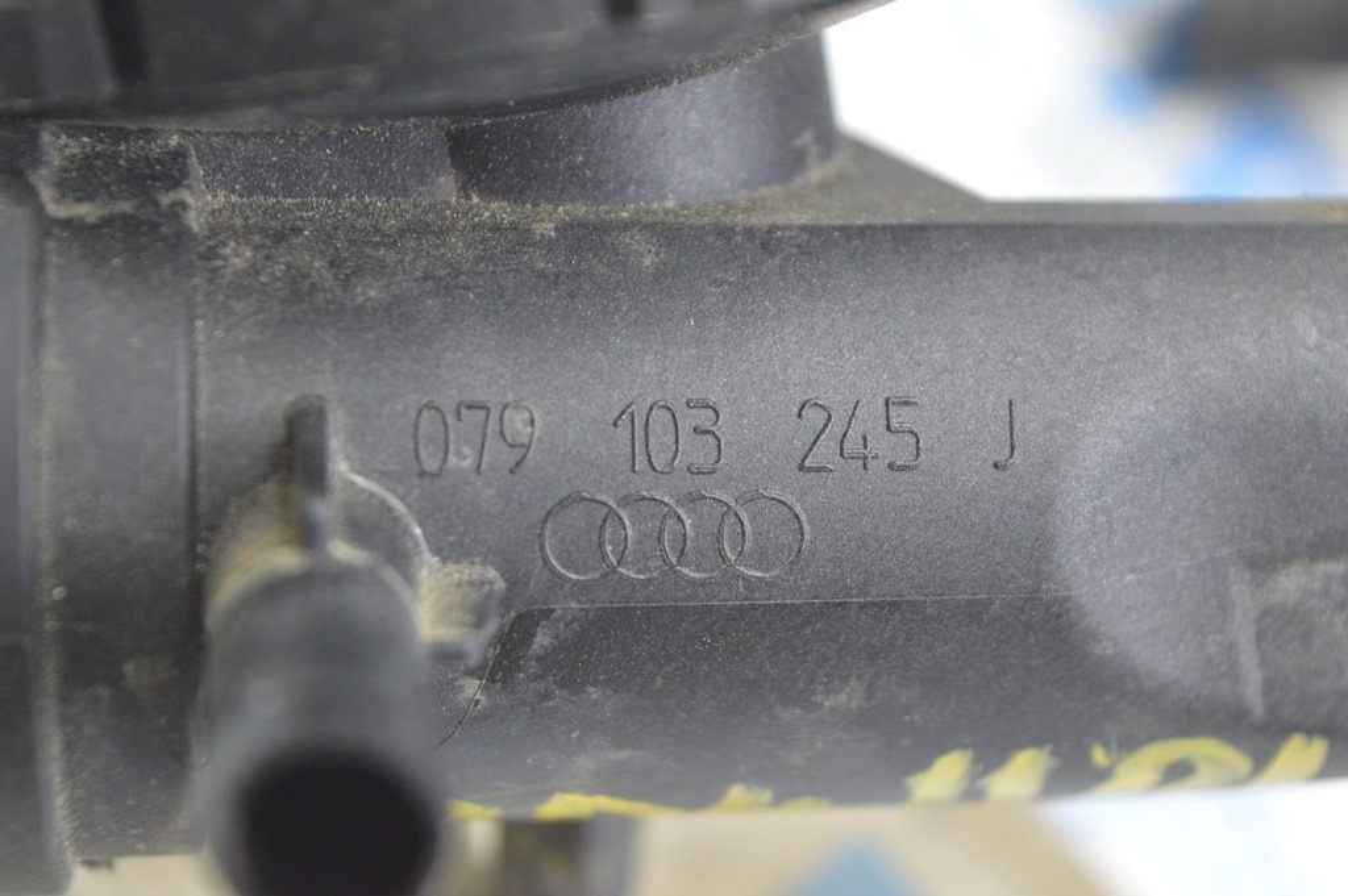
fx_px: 3087
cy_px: 448
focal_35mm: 82
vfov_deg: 16.5
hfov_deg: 24.6
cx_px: 674
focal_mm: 55
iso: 800
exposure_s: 1/20
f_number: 5.6
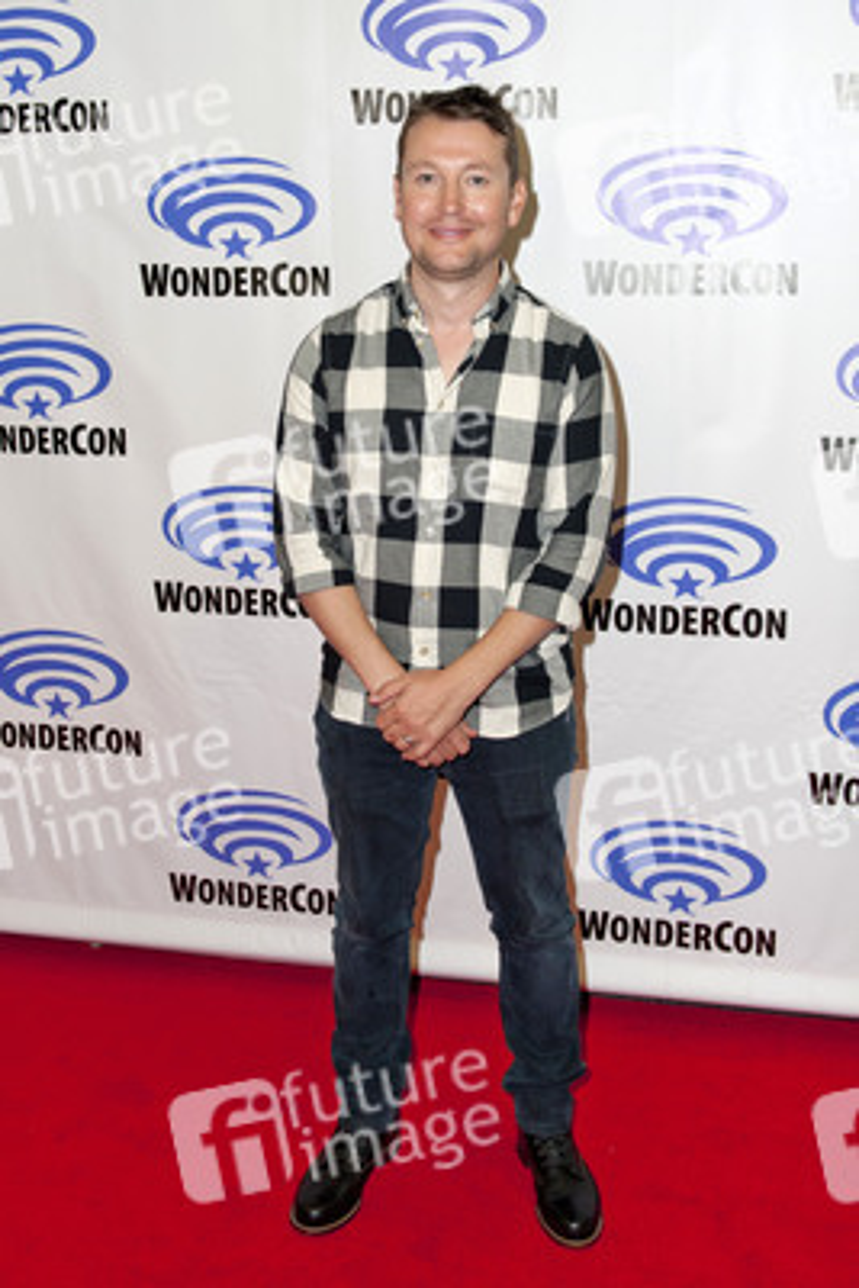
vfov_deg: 58.7
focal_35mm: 32
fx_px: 1144
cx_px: 430
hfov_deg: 41.1
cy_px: 644
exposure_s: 1/400
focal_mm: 32
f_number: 4
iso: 400
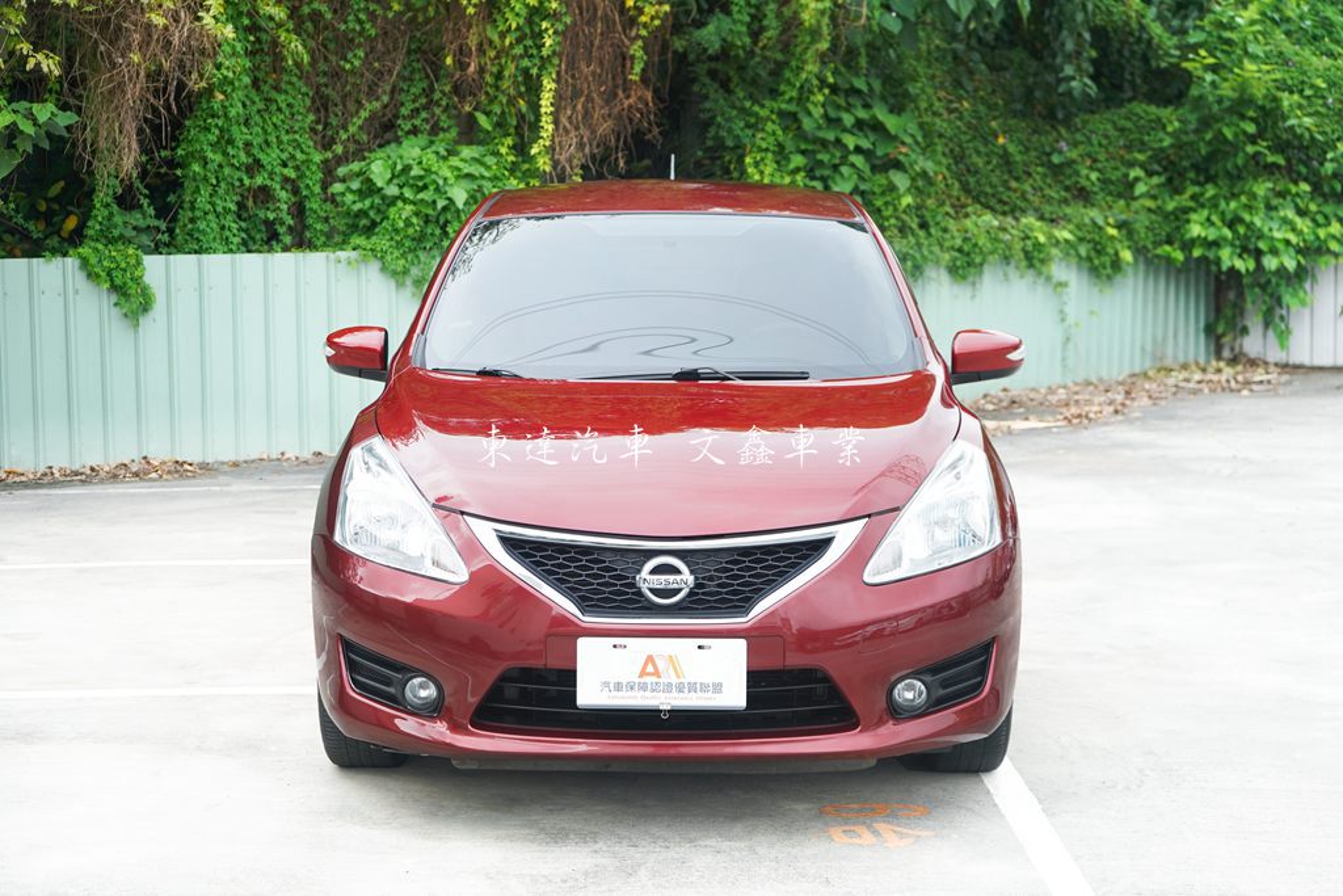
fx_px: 2276
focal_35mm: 61
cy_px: 448
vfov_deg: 22.3
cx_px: 672
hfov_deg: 32.9
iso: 200
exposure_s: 1/80
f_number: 5.6
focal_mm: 61
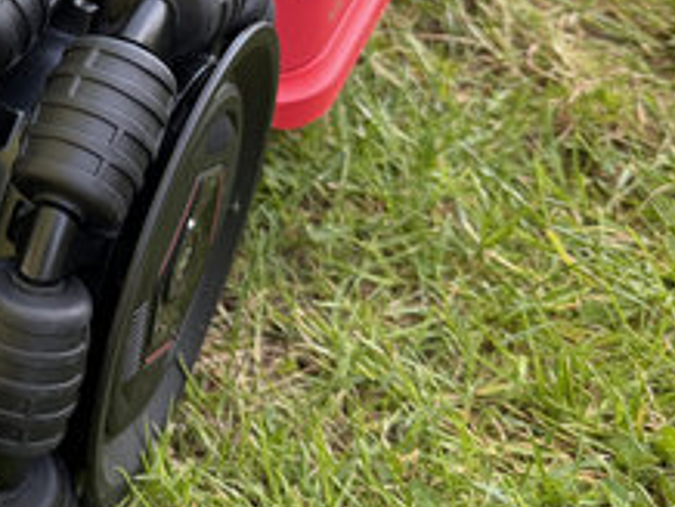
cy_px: -59
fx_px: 1718
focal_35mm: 88
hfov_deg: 19.9
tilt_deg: -32.1
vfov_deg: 16.3
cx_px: -266
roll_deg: +0.5
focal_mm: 6.76
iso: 100
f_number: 1.78
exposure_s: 1/374
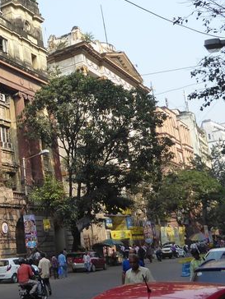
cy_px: 142
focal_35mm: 55
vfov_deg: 34.9
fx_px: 477
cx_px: -55
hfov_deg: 23.8
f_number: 3.3
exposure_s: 1/400
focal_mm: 4.3
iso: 125
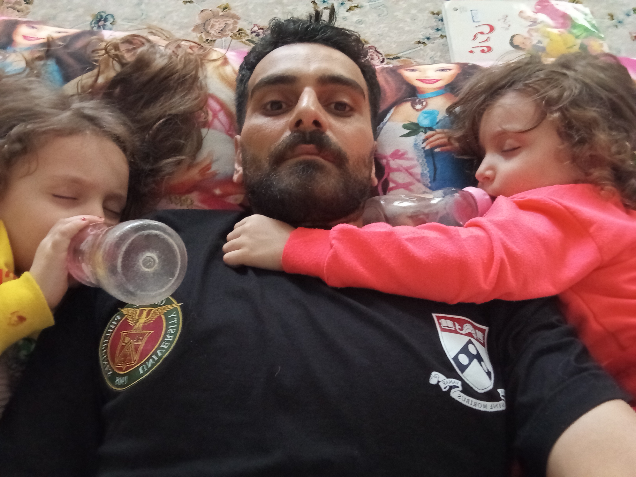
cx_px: 318
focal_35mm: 26
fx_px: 478
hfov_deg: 67.3
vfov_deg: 53.1
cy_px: 238
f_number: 2.05
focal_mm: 2.78
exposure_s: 1/20
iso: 730
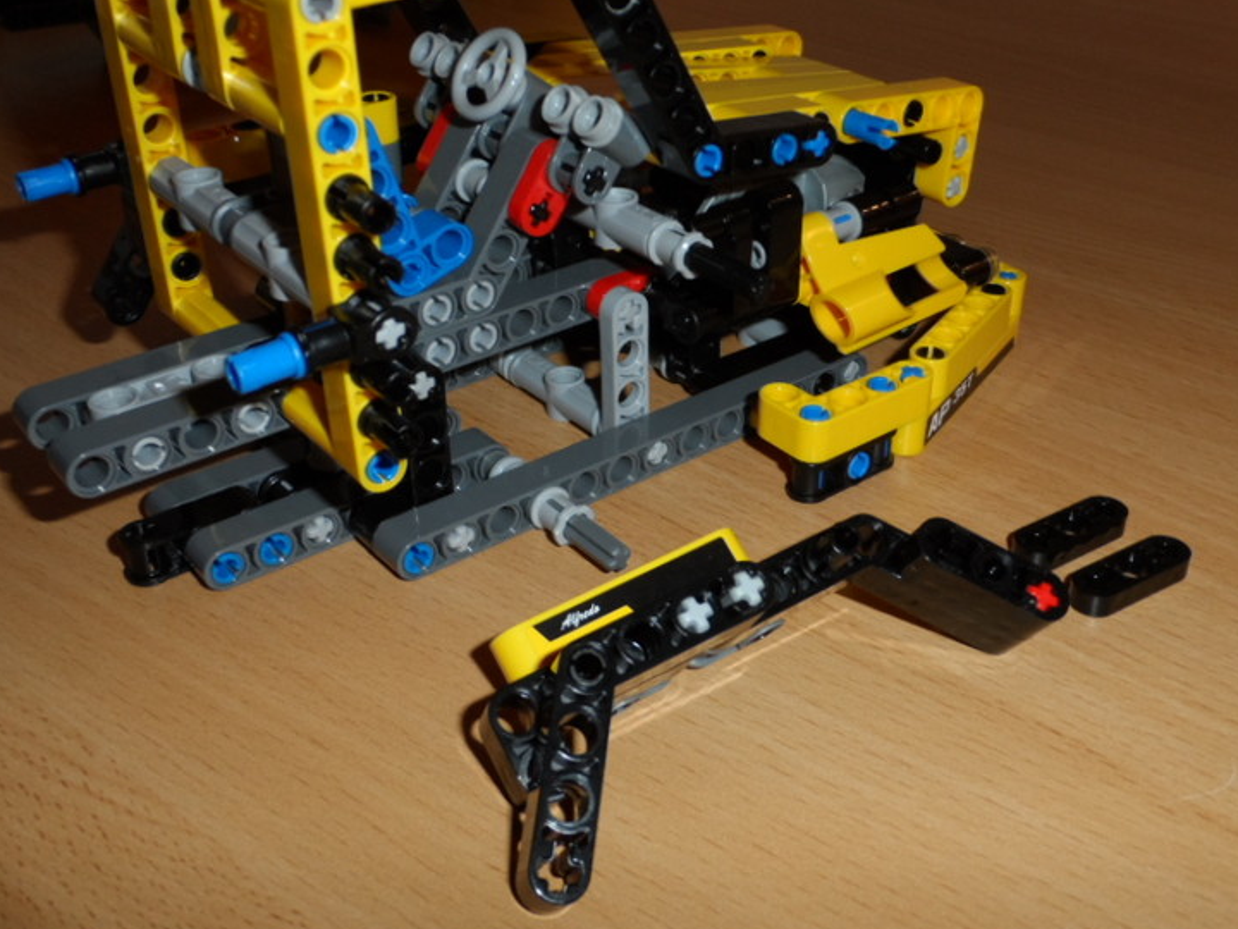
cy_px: 379
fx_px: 1431
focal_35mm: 40
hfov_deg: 46.8
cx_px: 657
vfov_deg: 35.9
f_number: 3.4
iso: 100
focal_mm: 5.3
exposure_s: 1/45
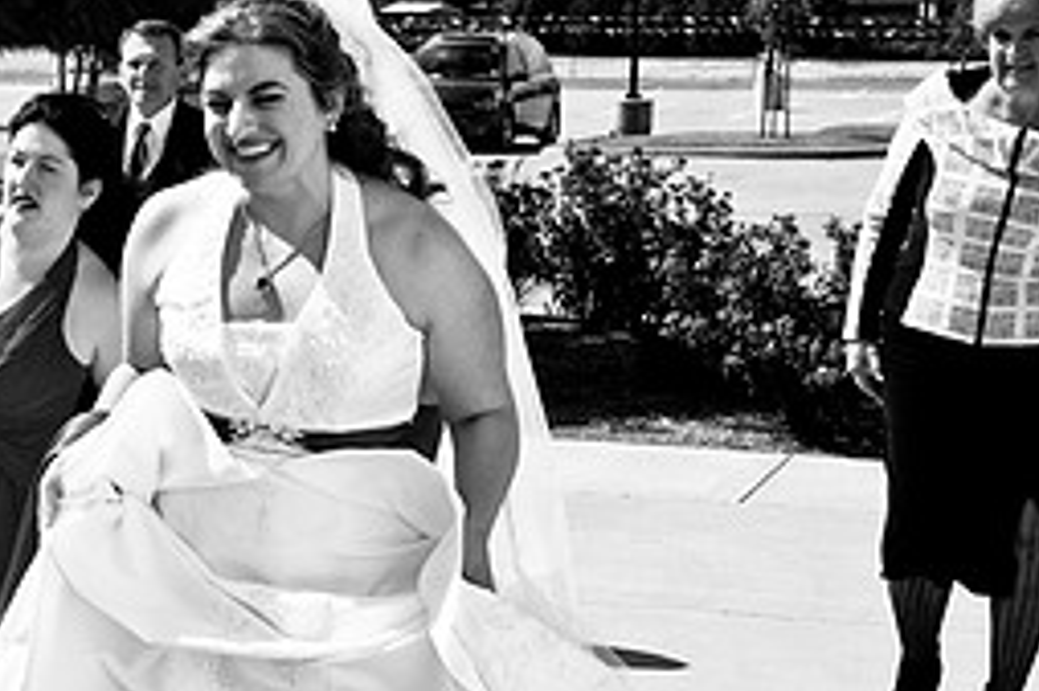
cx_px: -49
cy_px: 403
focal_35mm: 106
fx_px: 3061
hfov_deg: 18.6
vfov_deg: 12.9
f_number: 11
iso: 400
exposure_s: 1/500
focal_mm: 31
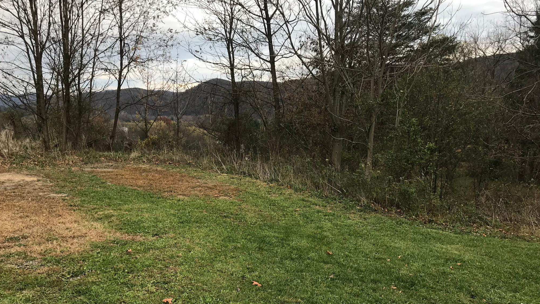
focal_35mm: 31
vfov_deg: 37.7
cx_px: 267
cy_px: 179
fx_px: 444
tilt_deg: -6.3
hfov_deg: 62.6
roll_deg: +0.0
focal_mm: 3.99
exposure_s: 1/230
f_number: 1.8
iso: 20
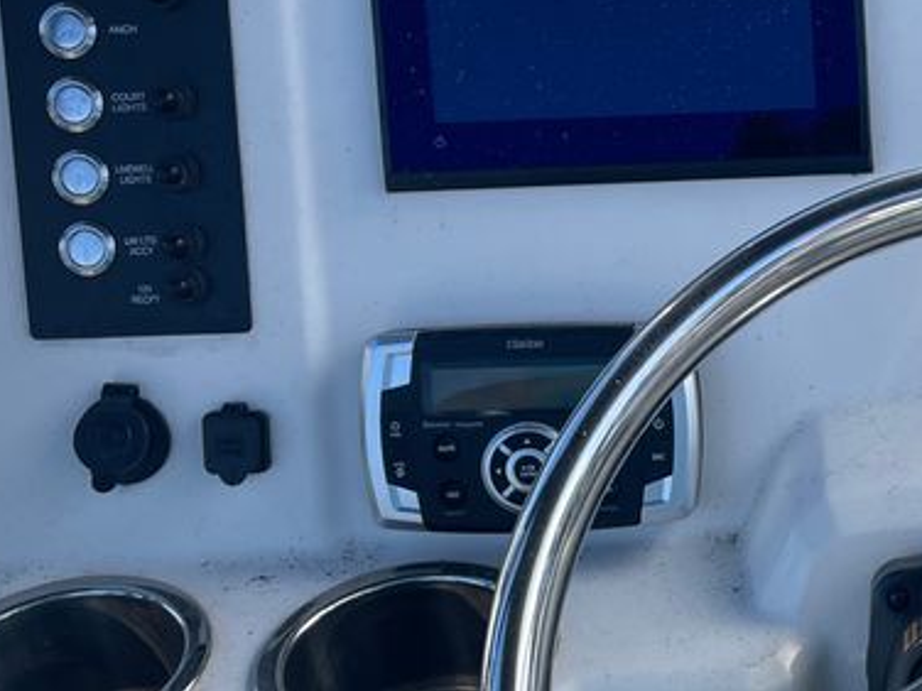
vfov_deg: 21.6
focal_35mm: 68
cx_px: 947
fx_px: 1811
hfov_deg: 26.8
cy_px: 380
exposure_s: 1/1140
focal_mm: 5.1
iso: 32
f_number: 1.6
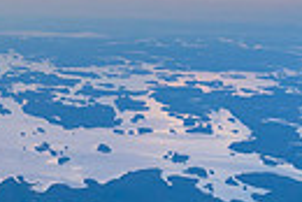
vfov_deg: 8.3
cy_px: 218
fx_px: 1386
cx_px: -127
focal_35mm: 165
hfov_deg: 12.0
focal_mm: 30
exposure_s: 1/2000
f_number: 4.5
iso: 1000
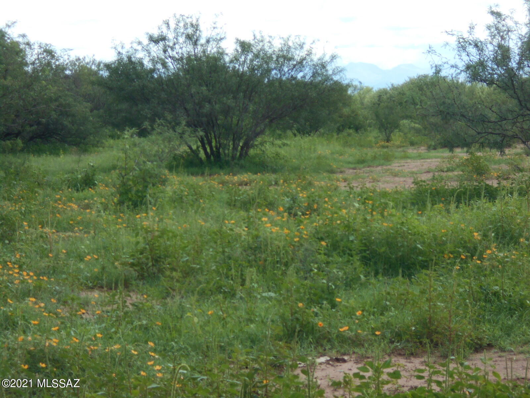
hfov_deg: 15.2
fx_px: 1990
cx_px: 265
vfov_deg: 11.4
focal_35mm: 130
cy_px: 199
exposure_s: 1/160
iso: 80
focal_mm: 23
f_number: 6.5
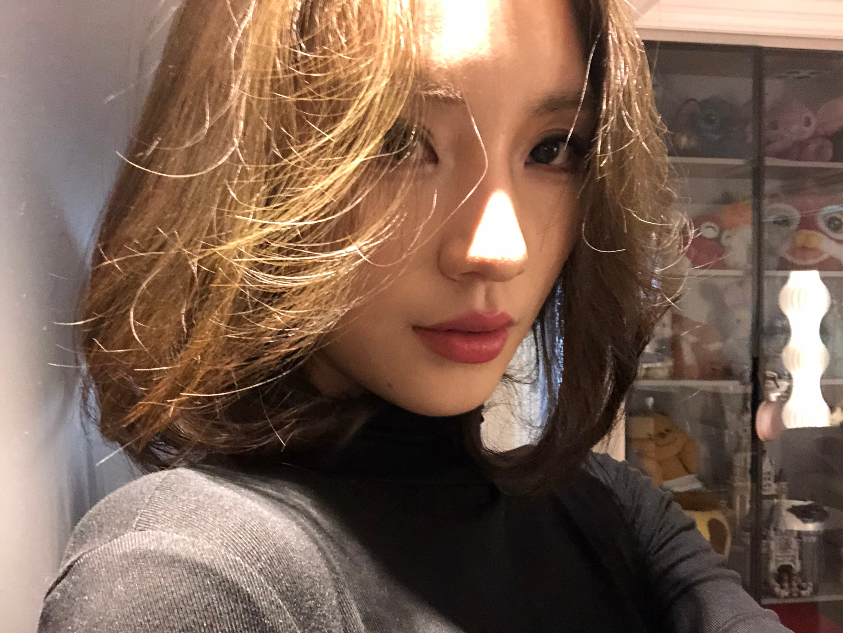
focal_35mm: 32
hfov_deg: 56.8
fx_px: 780
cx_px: 422
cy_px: 316
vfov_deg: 44.2
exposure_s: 1/24
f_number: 2.2
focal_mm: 2.87
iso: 500
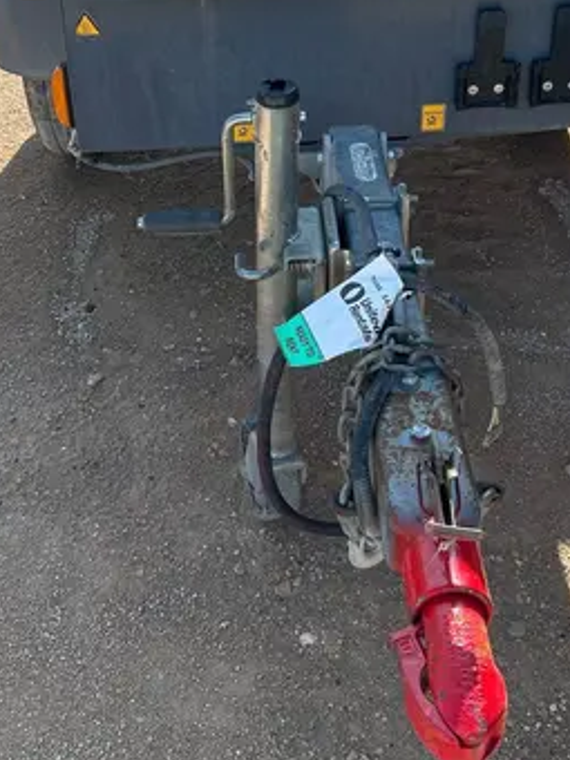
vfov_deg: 33.7
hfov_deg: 26.1
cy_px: 191
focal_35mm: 56
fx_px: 1229
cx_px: 315
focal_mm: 5.7
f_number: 1.5
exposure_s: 1/1209
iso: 50
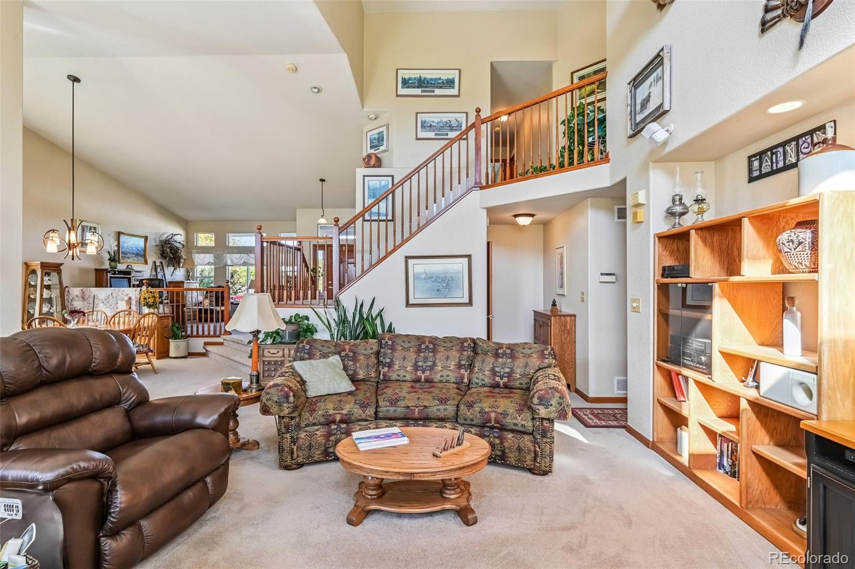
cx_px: 428
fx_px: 392
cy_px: 284
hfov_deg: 95.0
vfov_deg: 72.0
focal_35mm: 16
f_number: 10
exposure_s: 1/20
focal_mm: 16.5
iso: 400
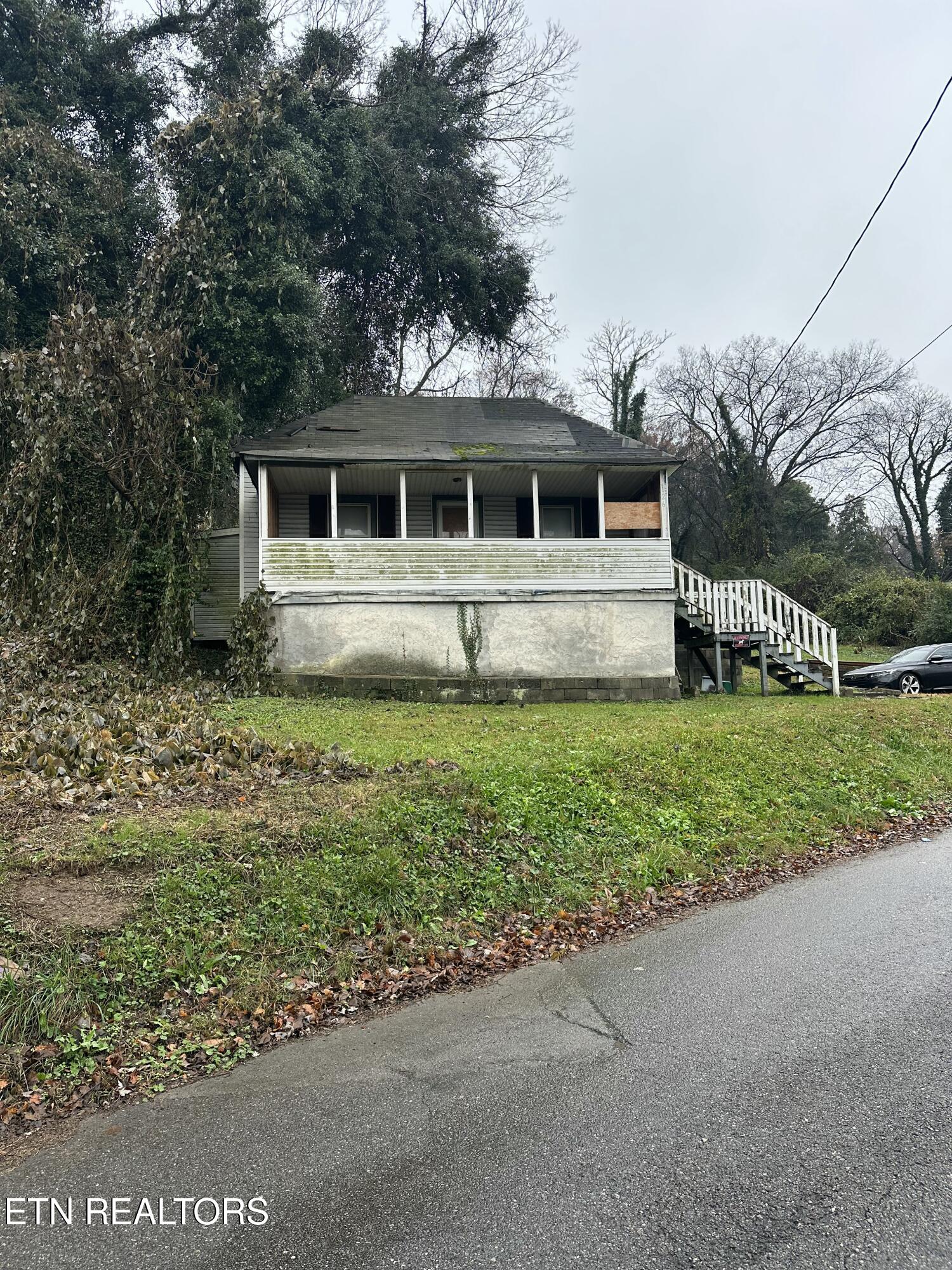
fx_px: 880
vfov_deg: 71.6
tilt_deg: +8.2
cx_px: 476
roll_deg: +0.7
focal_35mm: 24
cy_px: 635
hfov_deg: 56.8
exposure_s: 1/516
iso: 80
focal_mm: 6.86
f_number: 1.78
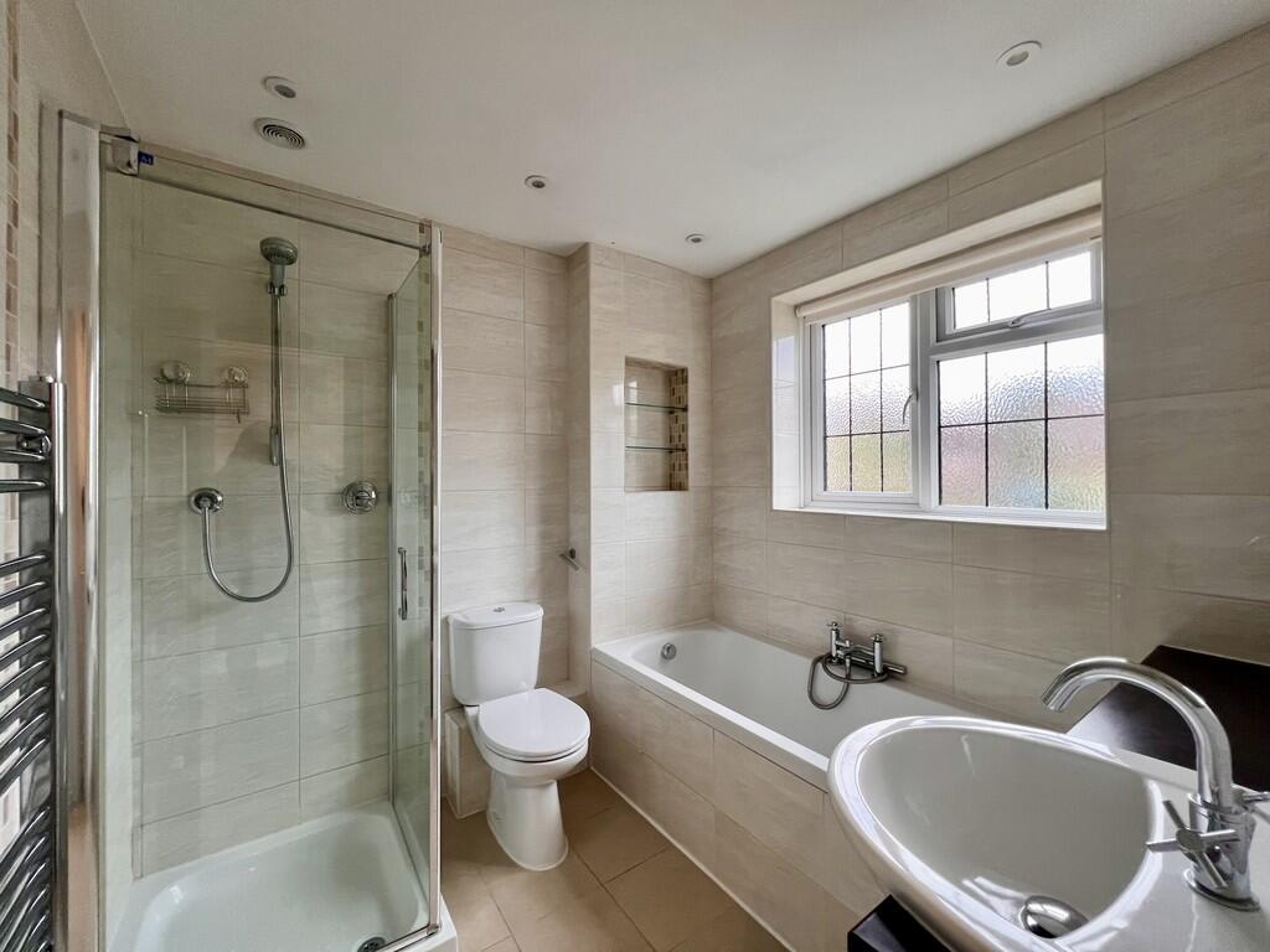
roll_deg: +0.6
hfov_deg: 106.2
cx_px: 635
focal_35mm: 13
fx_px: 477
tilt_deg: +0.3
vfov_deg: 89.9
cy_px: 476
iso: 160
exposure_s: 1/100
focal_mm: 1.57
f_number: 1.8
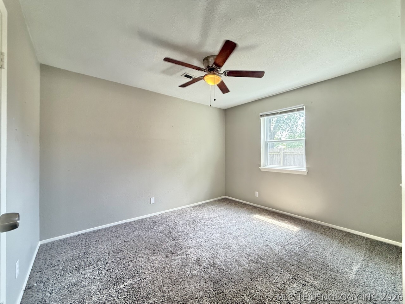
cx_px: 202
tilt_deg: +0.4
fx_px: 164
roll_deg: +0.0
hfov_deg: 102.1
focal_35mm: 14
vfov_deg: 85.7
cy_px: 152
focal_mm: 2.22
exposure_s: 1/120
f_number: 2.2
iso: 500
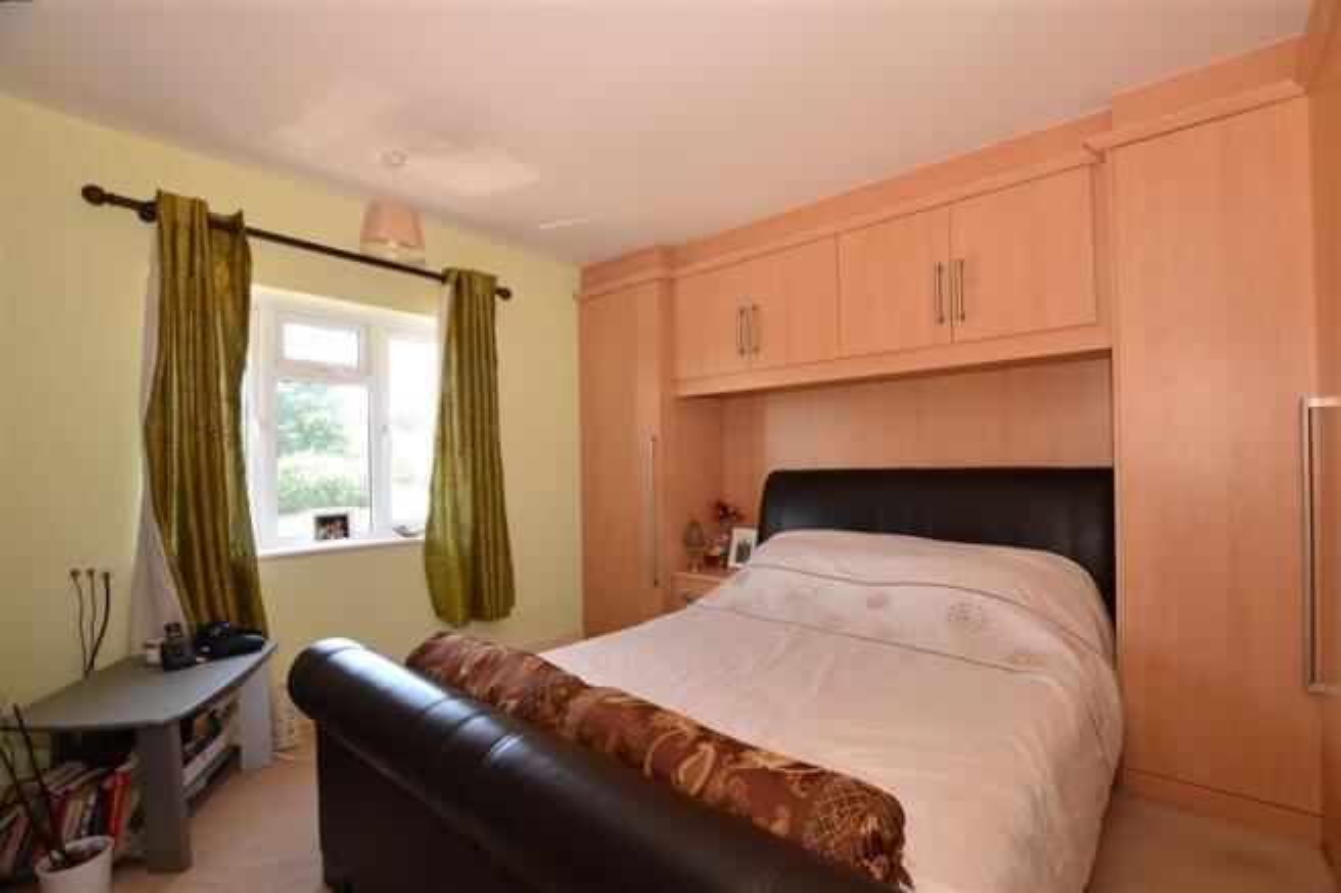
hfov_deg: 100.4
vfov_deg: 77.3
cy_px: 446
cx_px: 670
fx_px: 559
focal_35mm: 15
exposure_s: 1/30
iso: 200
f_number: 5
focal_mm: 10
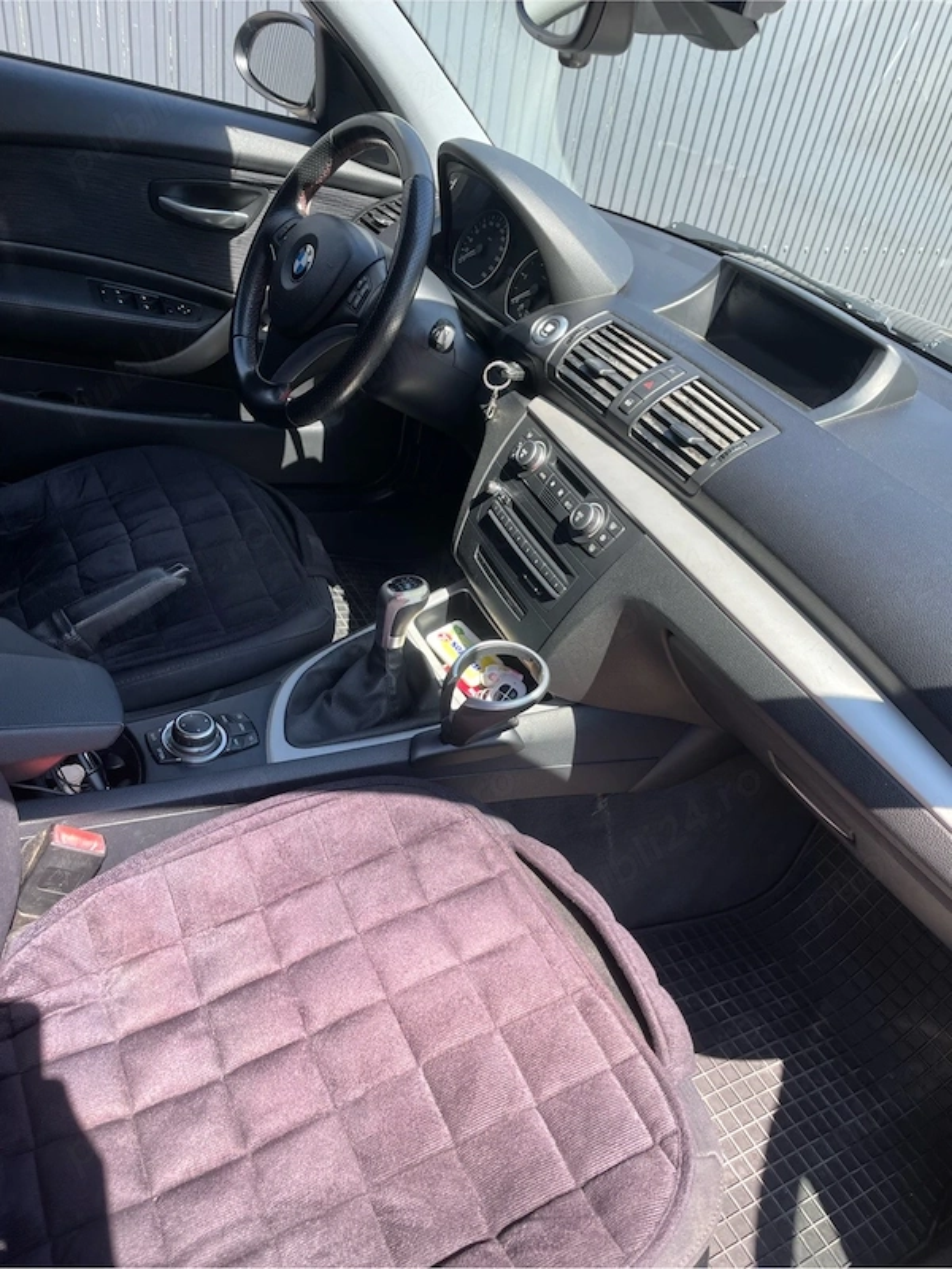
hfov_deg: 53.1
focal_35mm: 26
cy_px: 634
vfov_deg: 67.3
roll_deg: -9.9
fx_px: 953
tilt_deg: -37.9
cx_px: 476
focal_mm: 4.2
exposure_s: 1/412
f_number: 1.6
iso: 32
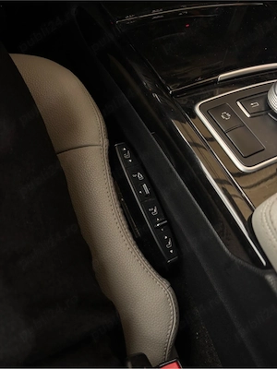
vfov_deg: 67.3
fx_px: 277
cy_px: 184
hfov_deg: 53.1
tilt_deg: -62.0
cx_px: 138
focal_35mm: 26
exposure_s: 1/60
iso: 160
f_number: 1.6
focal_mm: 5.96
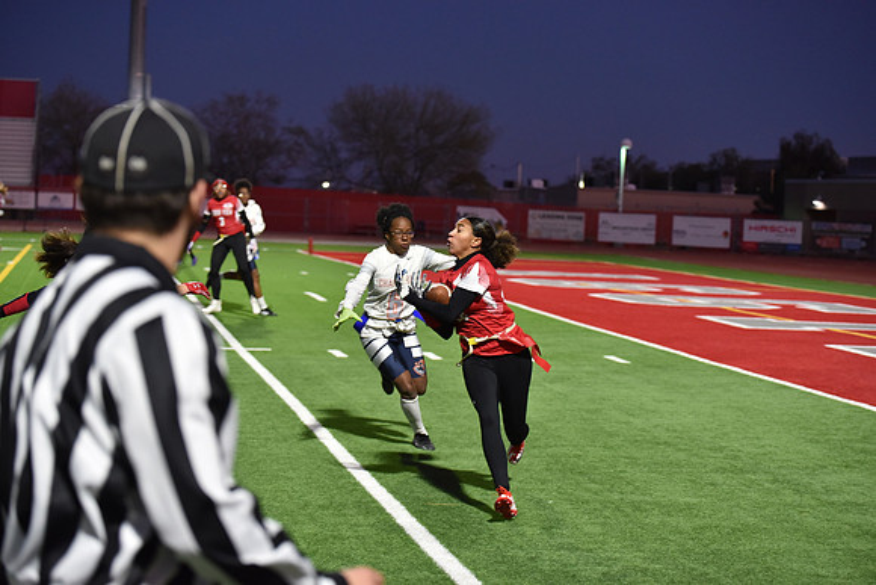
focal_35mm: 70
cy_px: 292
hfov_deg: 28.8
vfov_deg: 19.5
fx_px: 1704
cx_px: 438
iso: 2500
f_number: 2.8
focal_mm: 70
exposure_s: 1/500
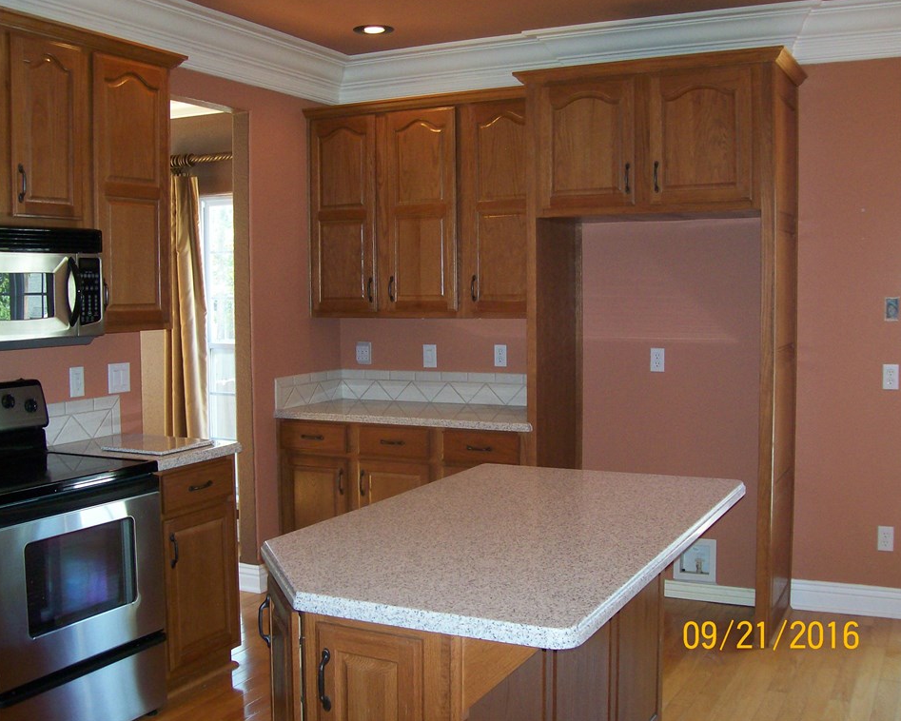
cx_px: 421
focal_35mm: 38
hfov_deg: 47.9
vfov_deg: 39.2
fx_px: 1014
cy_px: 358
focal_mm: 6
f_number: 2.7
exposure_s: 1/64
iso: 140
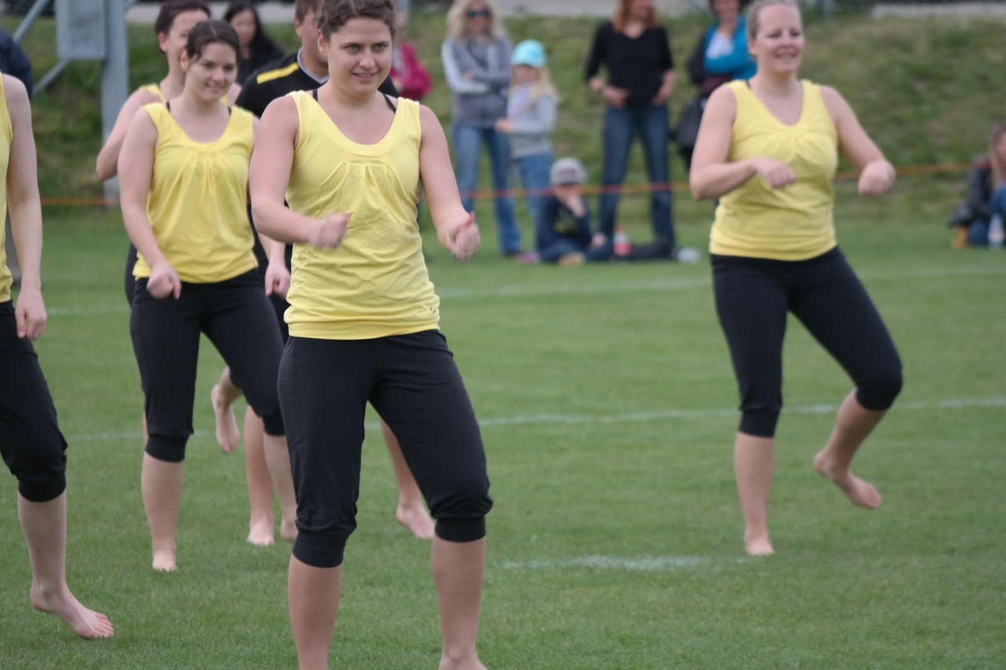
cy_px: 335
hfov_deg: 6.7
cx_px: 503
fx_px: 8605
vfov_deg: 4.5
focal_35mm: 308
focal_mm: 200
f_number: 5.6
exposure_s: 1/250
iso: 200
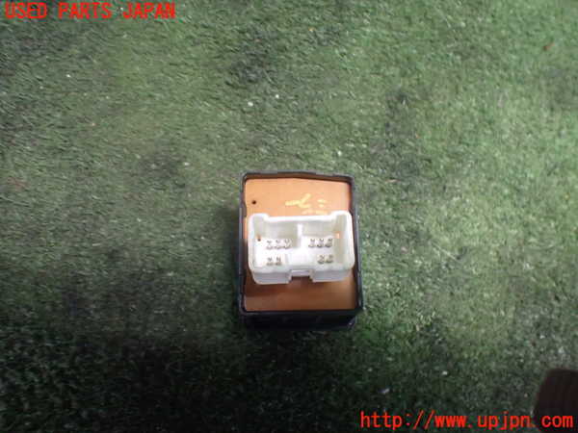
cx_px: 289
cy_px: 216
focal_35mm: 30
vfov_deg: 46.8
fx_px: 501
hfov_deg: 60.0
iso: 800
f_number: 2.3
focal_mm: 5.4
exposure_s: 1/30
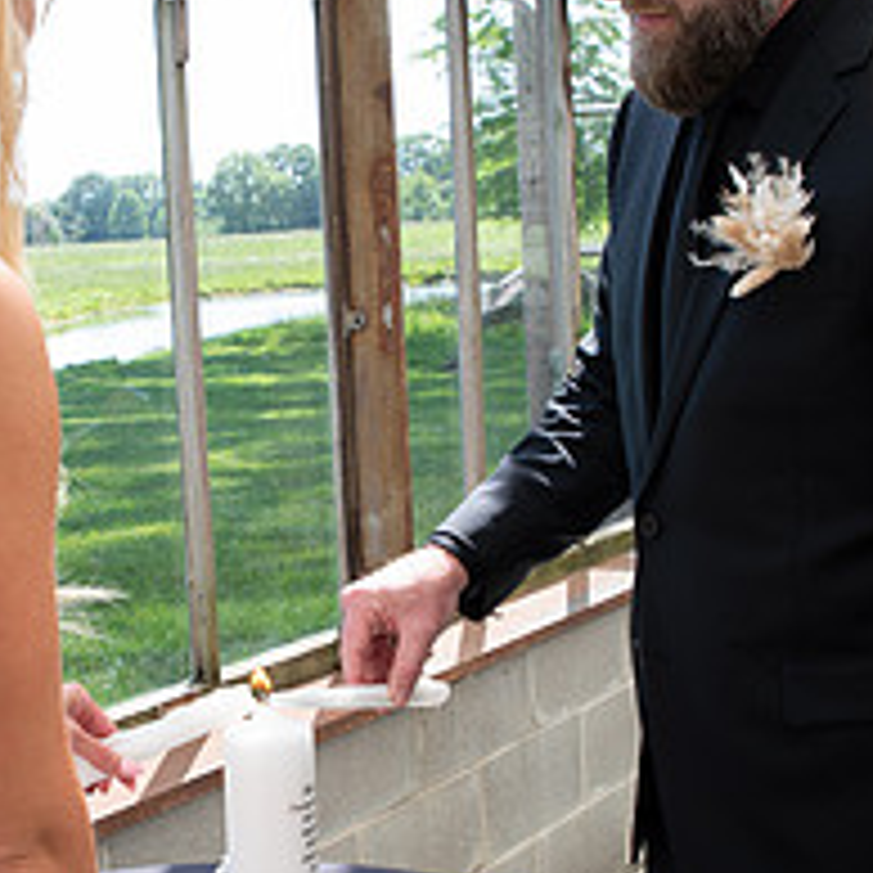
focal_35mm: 63
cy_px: 472
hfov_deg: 27.0
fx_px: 1798
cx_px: 252
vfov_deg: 27.3
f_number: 5.6
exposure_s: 1/200
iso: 160
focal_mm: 24
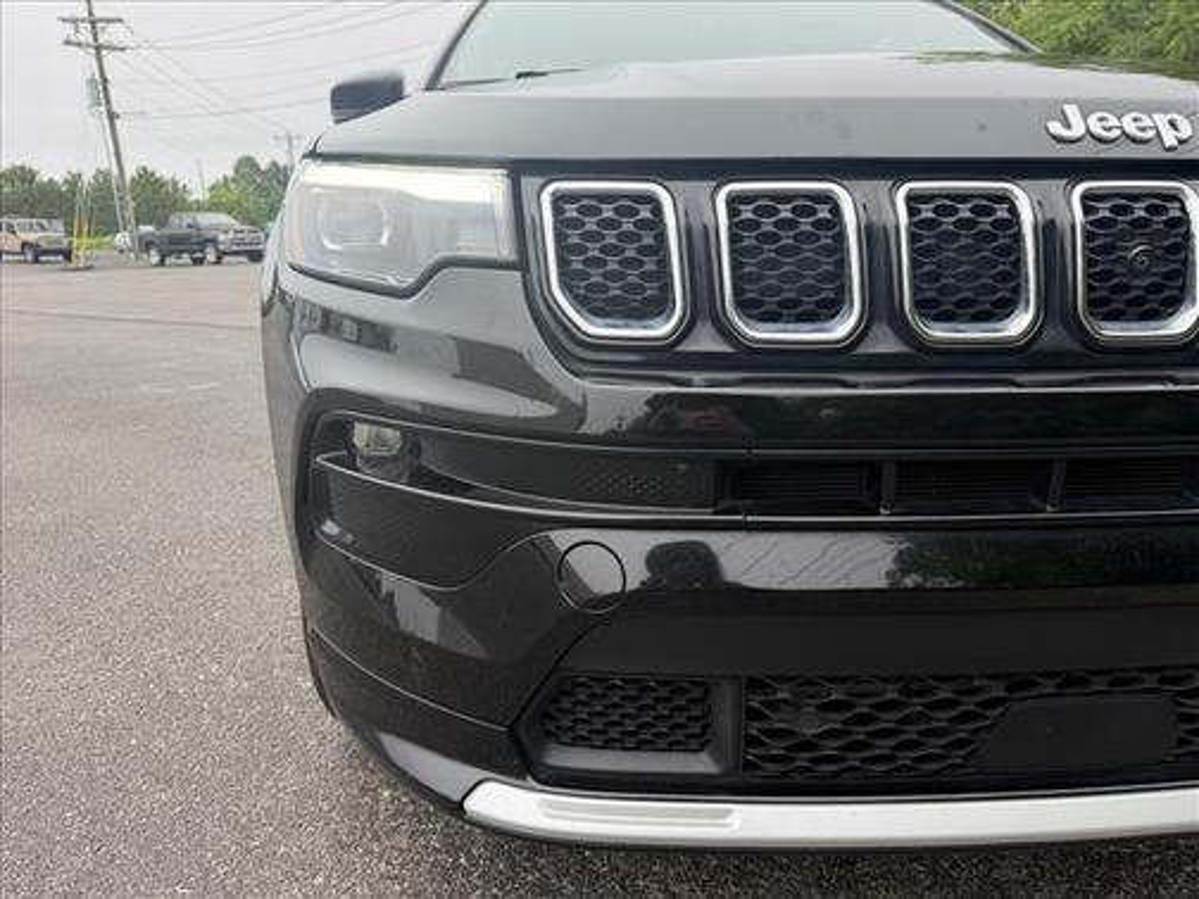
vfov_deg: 56.8
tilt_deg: -16.0
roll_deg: +3.4
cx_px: 600
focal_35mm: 24
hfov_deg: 71.6
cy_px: 450
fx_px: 831
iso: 100
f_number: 1.78
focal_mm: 6.76
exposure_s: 1/813
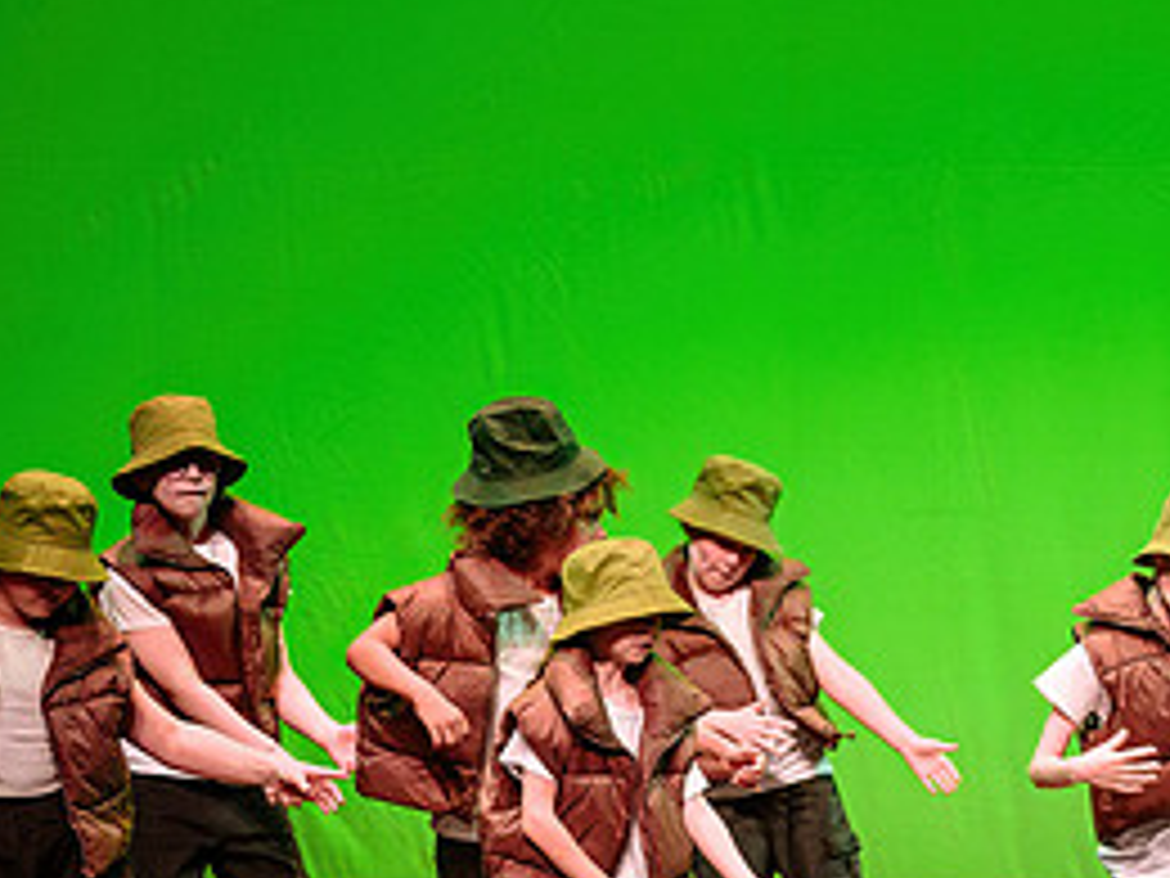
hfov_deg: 6.9
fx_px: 9734
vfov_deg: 5.2
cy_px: 692
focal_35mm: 288
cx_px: 1017
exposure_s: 1/320
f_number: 2.8
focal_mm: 130
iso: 1250
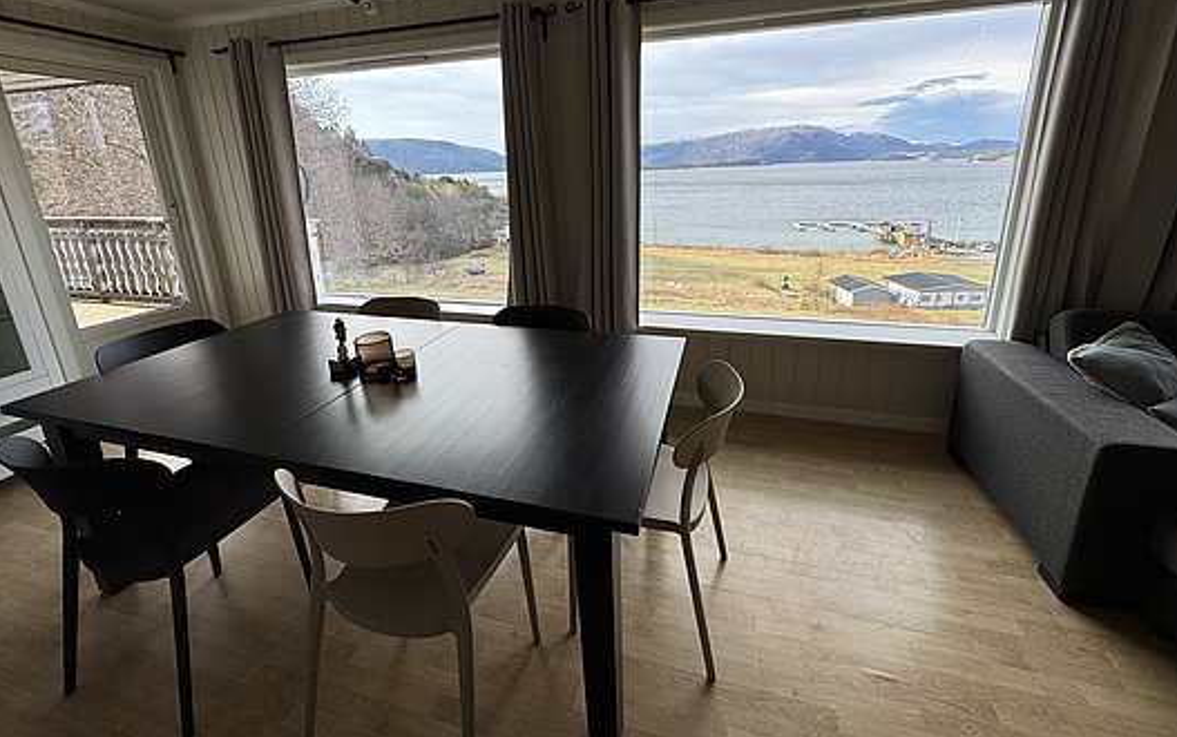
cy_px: 293
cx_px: 591
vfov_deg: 74.0
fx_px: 481
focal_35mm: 15
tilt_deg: -14.4
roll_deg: +2.3
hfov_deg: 101.4
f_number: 2.2
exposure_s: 1/270
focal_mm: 2.22
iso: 40
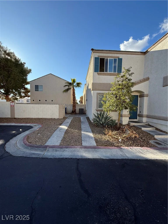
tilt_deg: -0.6
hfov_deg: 85.7
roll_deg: -1.1
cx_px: 84
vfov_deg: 102.1
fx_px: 91
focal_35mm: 14
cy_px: 112
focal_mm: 2.22
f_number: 2.2
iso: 64
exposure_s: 1/1145
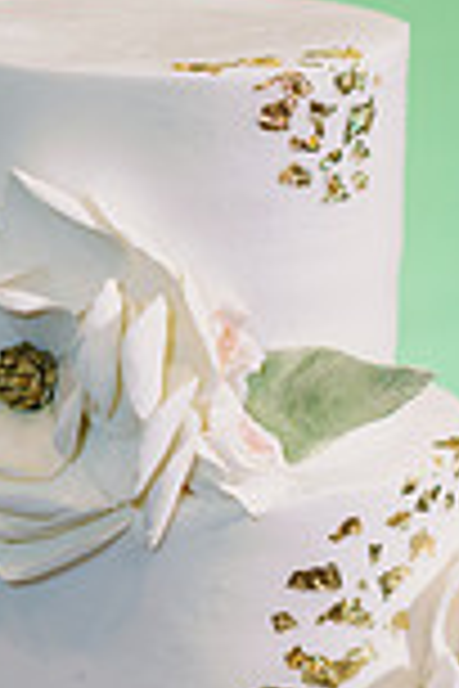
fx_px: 4781
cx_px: 184
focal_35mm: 250
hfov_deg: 5.5
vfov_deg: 8.2
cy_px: 818
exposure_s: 1/80
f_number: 2.5
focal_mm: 85
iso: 400
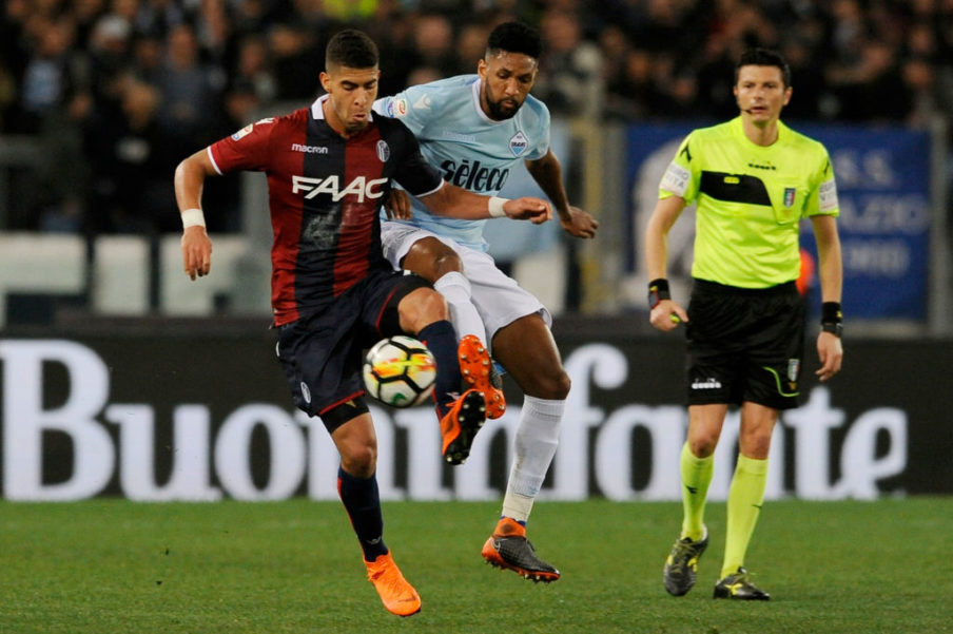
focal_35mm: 400
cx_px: 476
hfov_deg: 5.2
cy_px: 317
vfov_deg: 3.4
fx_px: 10579
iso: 2000
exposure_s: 1/800
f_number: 3.2
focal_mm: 400
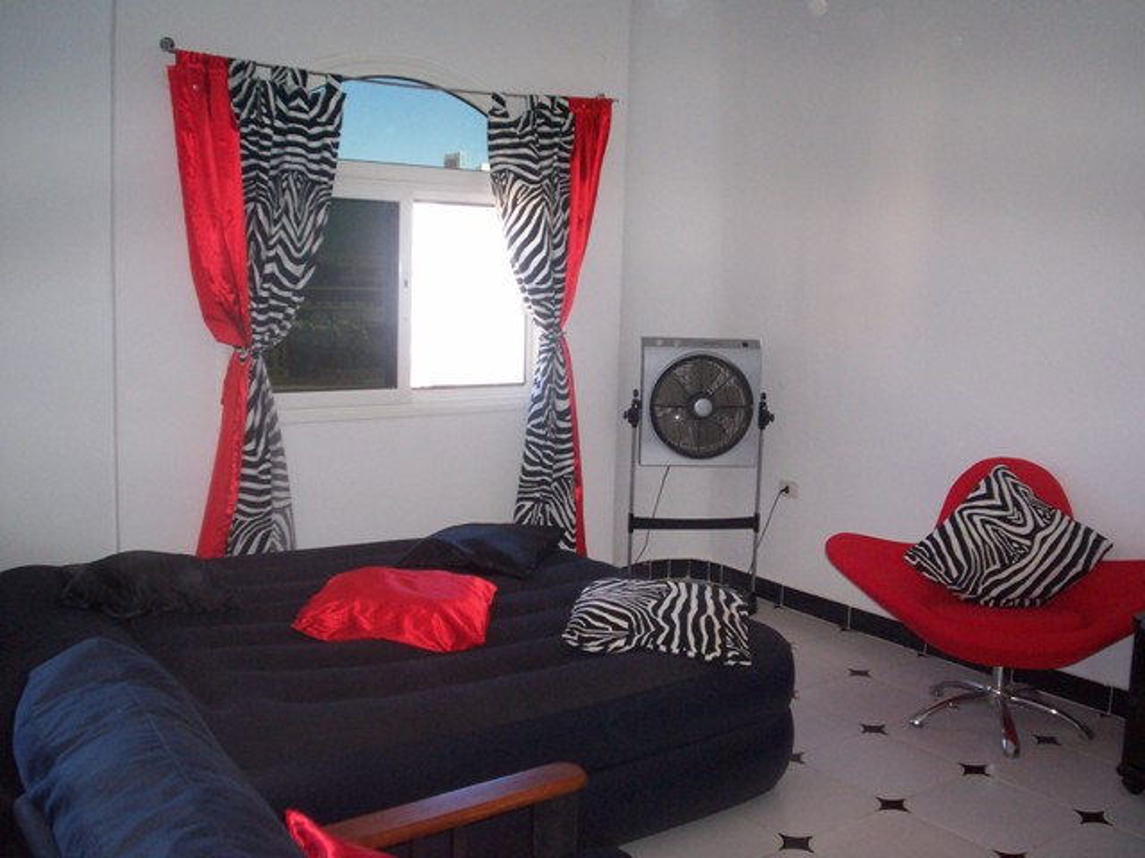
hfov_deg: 51.4
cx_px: 572
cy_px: 429
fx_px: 1191
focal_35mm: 36
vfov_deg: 39.7
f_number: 4.5
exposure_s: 1/64
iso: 140
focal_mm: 5.9
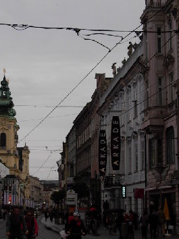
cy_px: 126
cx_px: 71
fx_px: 656
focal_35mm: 95
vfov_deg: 20.7
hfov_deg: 15.5
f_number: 3.5
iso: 79
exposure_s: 1/181
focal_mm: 11.5
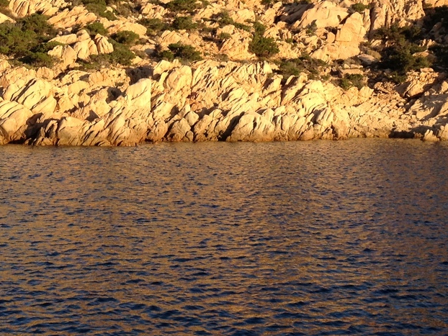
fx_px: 1165
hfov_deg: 21.7
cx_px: 154
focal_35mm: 90
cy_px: -33
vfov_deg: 16.0
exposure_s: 1/778
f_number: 2.4
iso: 64
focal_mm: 4.28
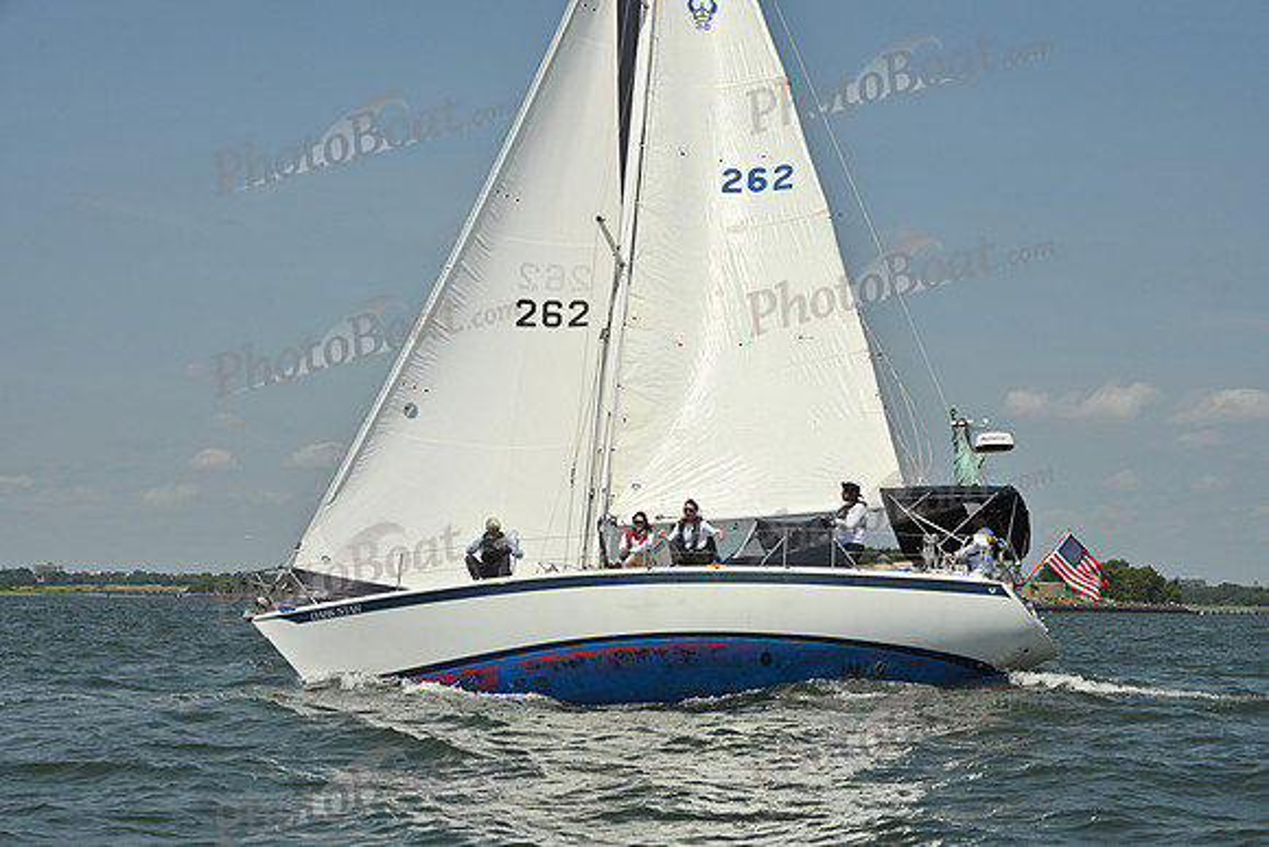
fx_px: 2468
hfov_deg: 28.8
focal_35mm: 70
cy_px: 424
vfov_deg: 19.5
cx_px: 634
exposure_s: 1/1250
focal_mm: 70
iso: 320
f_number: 14
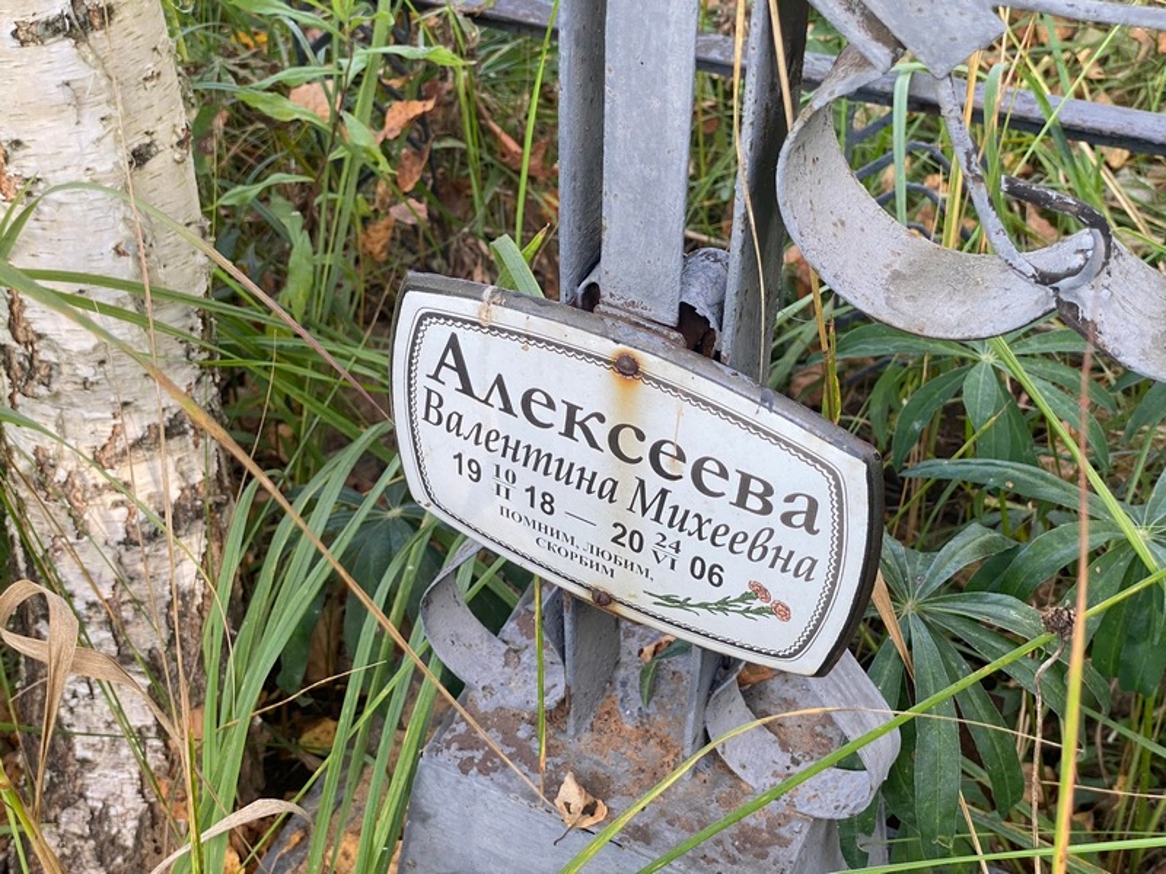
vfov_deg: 28.0
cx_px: 583
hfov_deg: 36.8
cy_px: 437
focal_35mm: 52
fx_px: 1752
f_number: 2
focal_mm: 6
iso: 40
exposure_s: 1/122
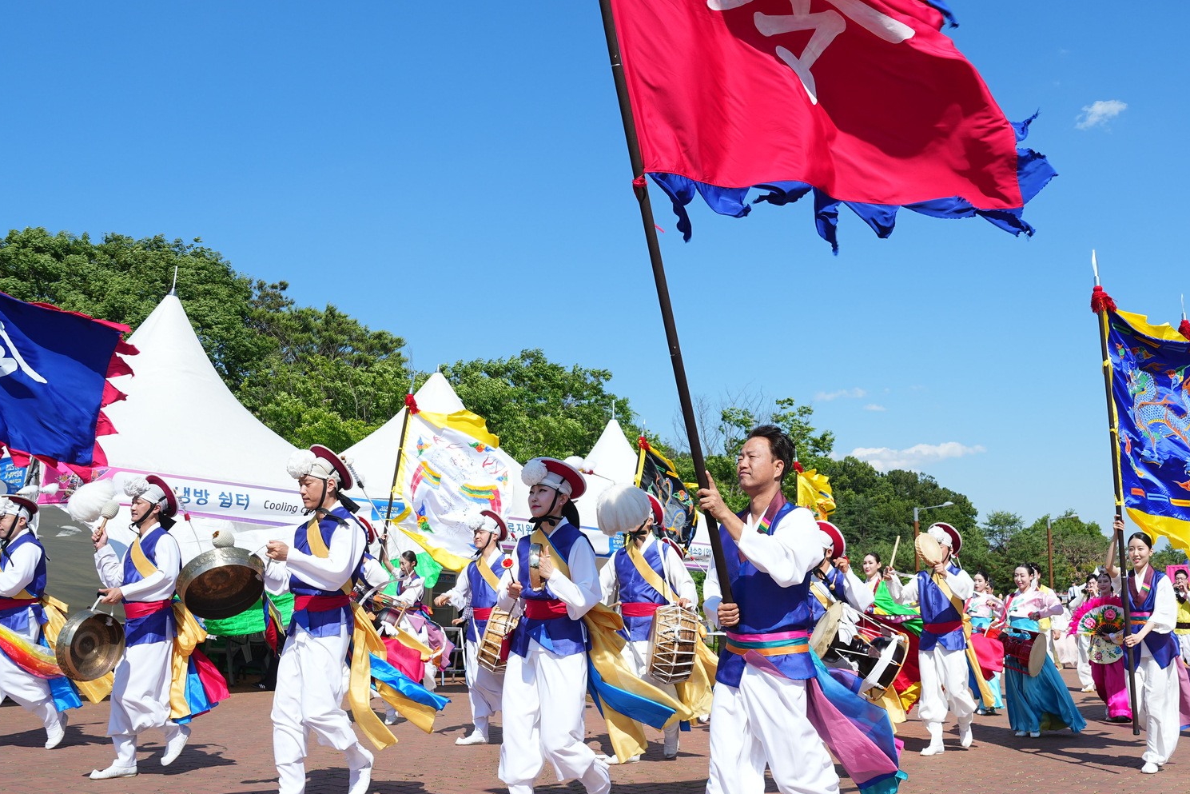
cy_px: 379
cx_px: 769
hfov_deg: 56.3
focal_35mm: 33
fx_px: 1091
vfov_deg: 40.0
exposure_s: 1/400
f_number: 7.1
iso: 125
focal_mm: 24
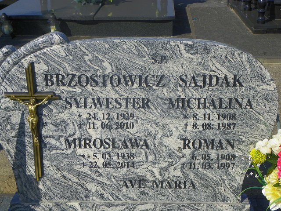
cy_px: 106
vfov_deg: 22.9
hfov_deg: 30.3
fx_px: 520
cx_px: 140
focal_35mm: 64
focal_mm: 11.4
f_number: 5.6
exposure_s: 1/400
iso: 64
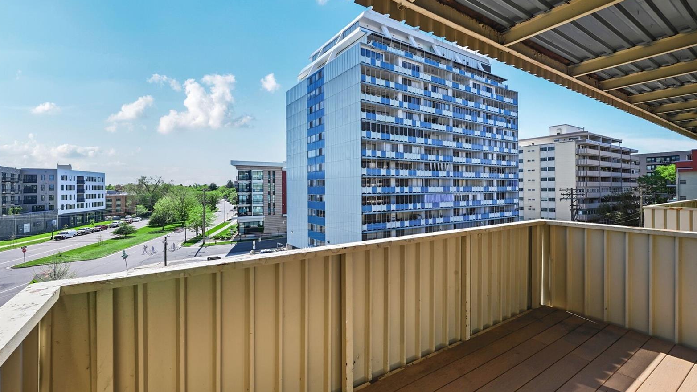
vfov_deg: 70.5
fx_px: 277
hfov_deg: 103.0
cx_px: 350
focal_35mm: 15
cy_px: 191
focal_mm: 14
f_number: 11
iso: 400
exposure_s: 1/500
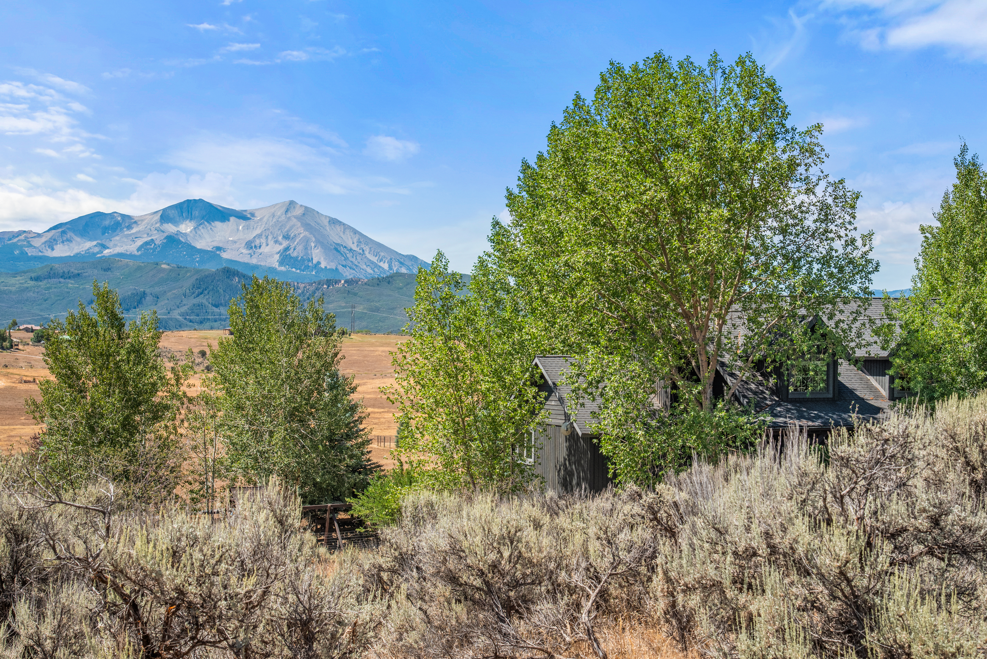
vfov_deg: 26.0
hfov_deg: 38.2
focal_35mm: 52
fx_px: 1426
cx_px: 494
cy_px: 330
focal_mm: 52
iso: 400
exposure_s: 1/500
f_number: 9
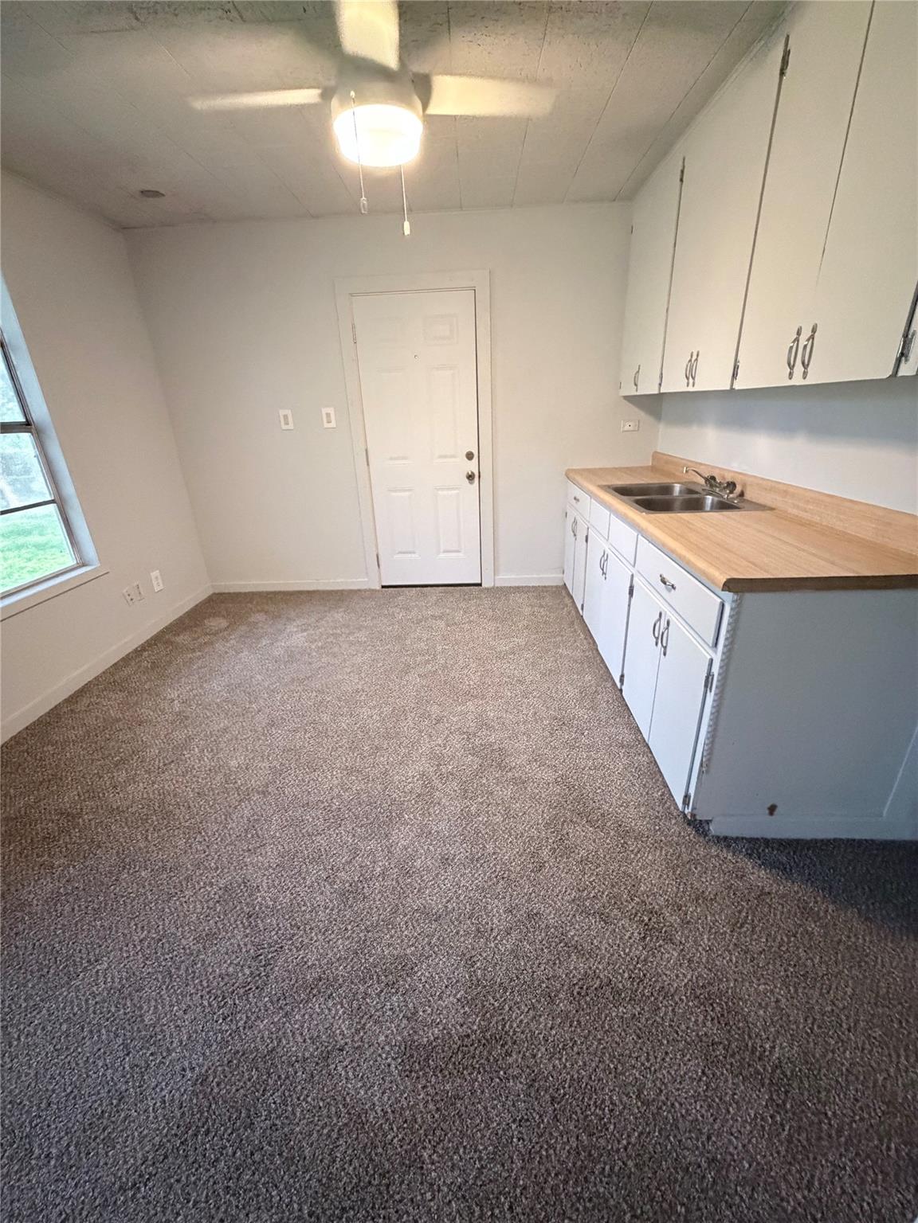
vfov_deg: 102.1
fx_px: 495
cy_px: 612
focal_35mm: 14
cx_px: 459
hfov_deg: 85.7
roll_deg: +3.2
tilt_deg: -21.5
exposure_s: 1/60
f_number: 2.2
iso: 1250
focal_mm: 2.22
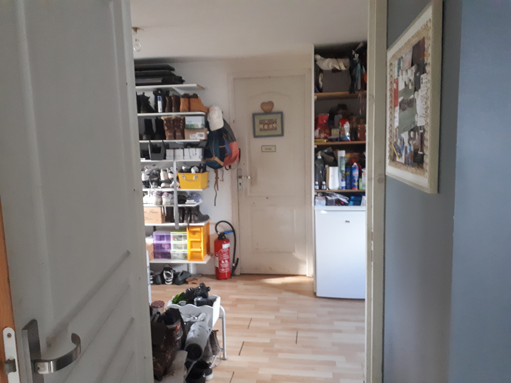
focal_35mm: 27
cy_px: 192
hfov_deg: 65.3
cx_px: 256
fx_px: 399
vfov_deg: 51.4
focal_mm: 3.6
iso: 640
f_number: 1.9
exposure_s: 1/17
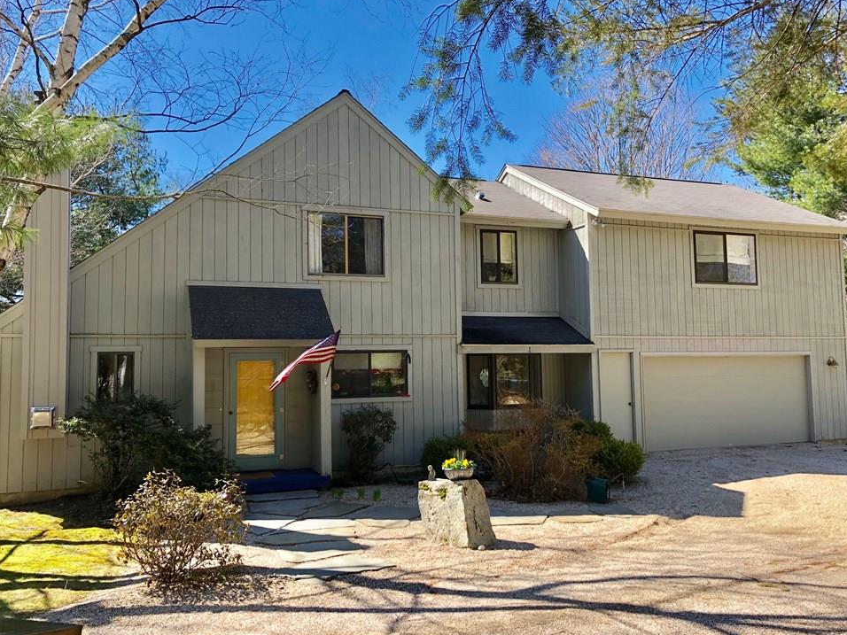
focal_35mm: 30
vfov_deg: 46.8
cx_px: 424
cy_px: 316
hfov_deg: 60.0
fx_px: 734
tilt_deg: +6.0
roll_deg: +0.8
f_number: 1.8
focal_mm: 4
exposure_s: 1/623
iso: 20
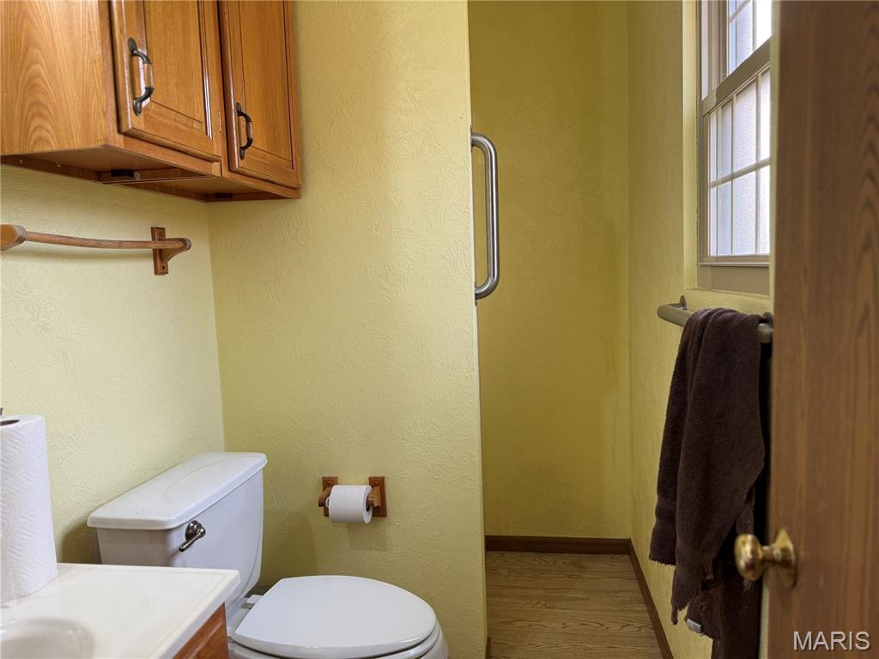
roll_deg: +2.2
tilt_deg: -5.5
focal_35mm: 24
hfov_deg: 71.6
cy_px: 330
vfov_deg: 56.8
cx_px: 440
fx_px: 609
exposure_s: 1/121
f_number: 1.78
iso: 125
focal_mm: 6.76
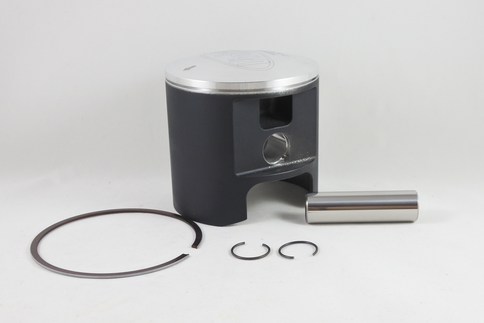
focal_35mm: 42
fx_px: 565
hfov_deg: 46.4
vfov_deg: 31.9
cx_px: 242
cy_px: 162
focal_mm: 15.7
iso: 500
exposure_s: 1/125
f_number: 4.2
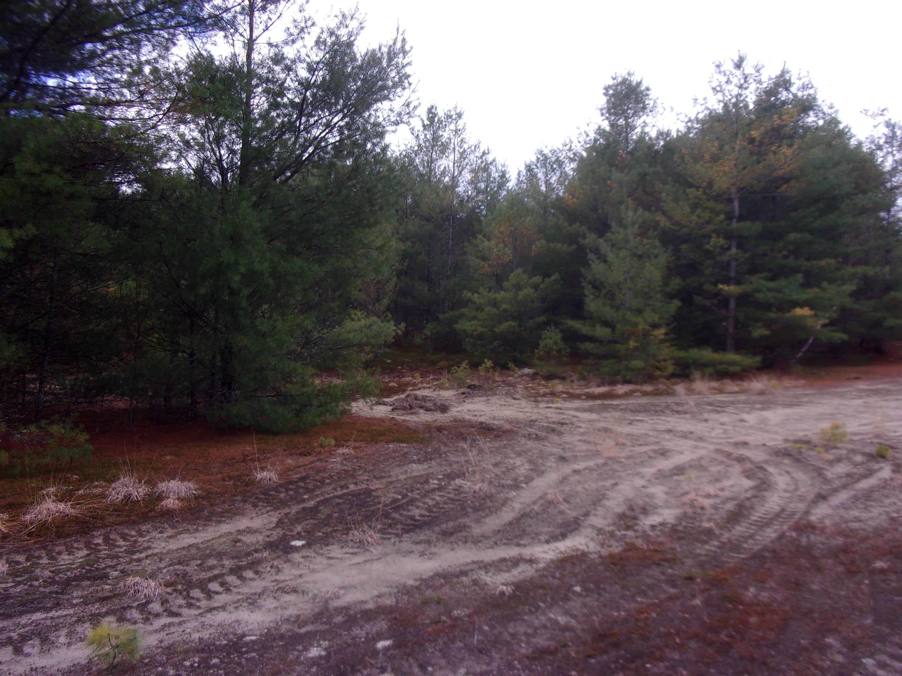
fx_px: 730
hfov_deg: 63.4
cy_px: 338
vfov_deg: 49.7
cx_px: 451
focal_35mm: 28
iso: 80
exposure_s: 1/220
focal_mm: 5.1
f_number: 3.9
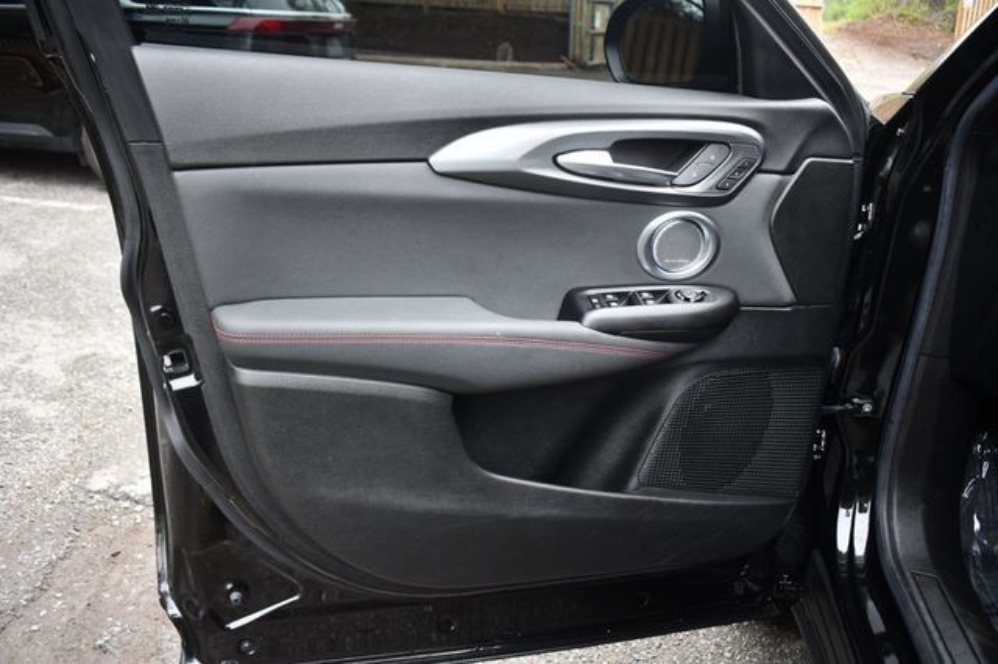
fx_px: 831
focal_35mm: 30
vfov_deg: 43.6
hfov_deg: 62.0
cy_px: 332
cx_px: 499
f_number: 3.8
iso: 800
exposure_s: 1/160
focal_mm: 20
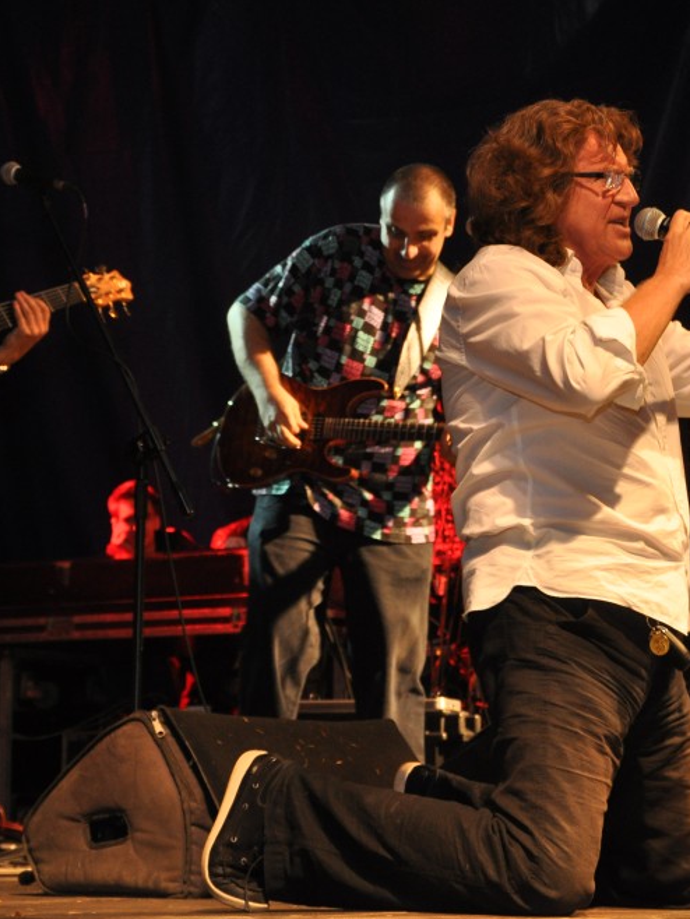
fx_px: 2789
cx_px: 338
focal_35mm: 105
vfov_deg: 18.7
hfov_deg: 14.1
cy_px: 462
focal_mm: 48
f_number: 4.8
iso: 800
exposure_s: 1/60
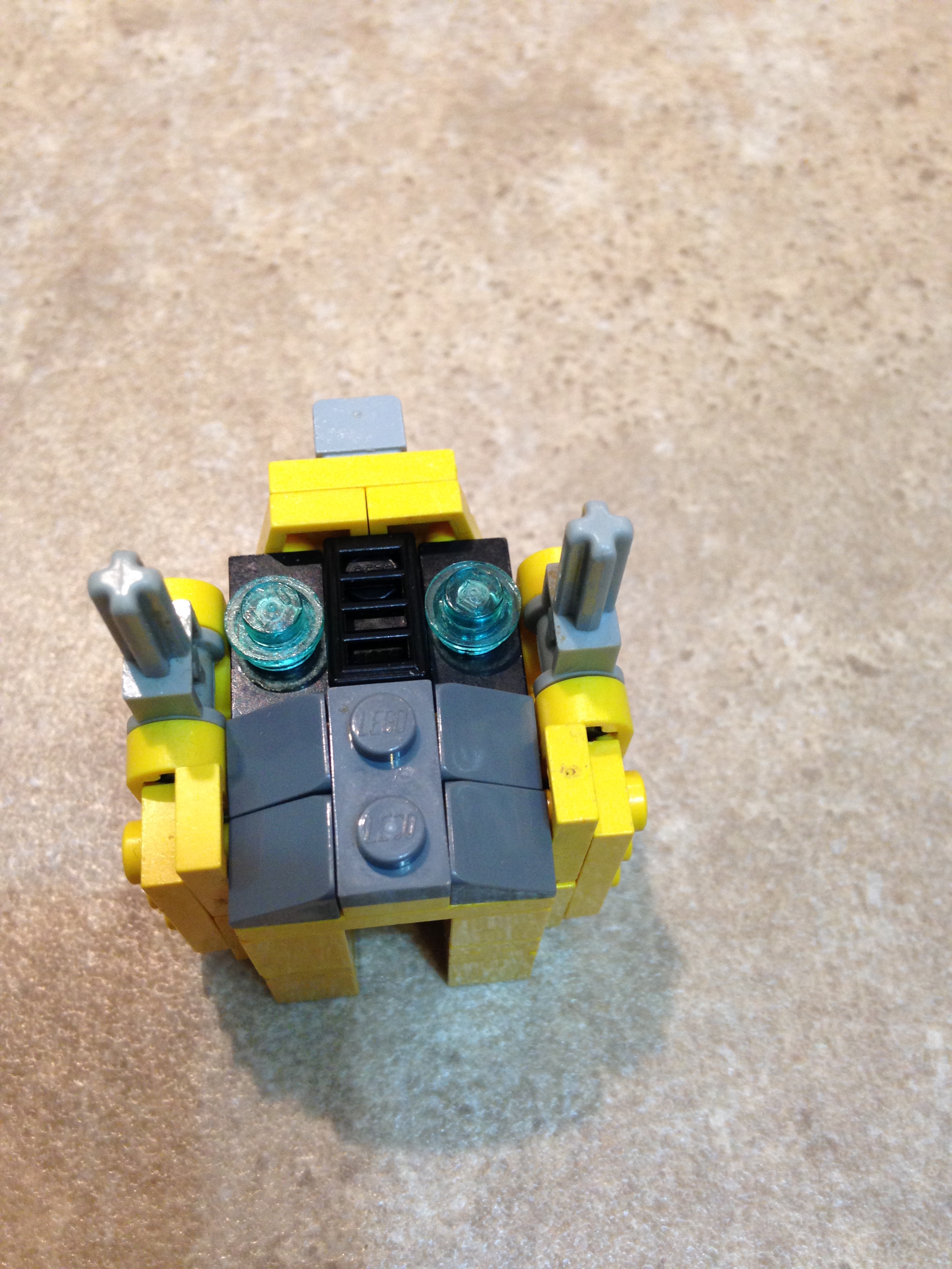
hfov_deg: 42.9
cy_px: 634
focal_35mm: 33
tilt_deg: -64.0
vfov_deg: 55.4
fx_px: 1210
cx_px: 476
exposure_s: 1/20
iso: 125
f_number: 2.4
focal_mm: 4.12
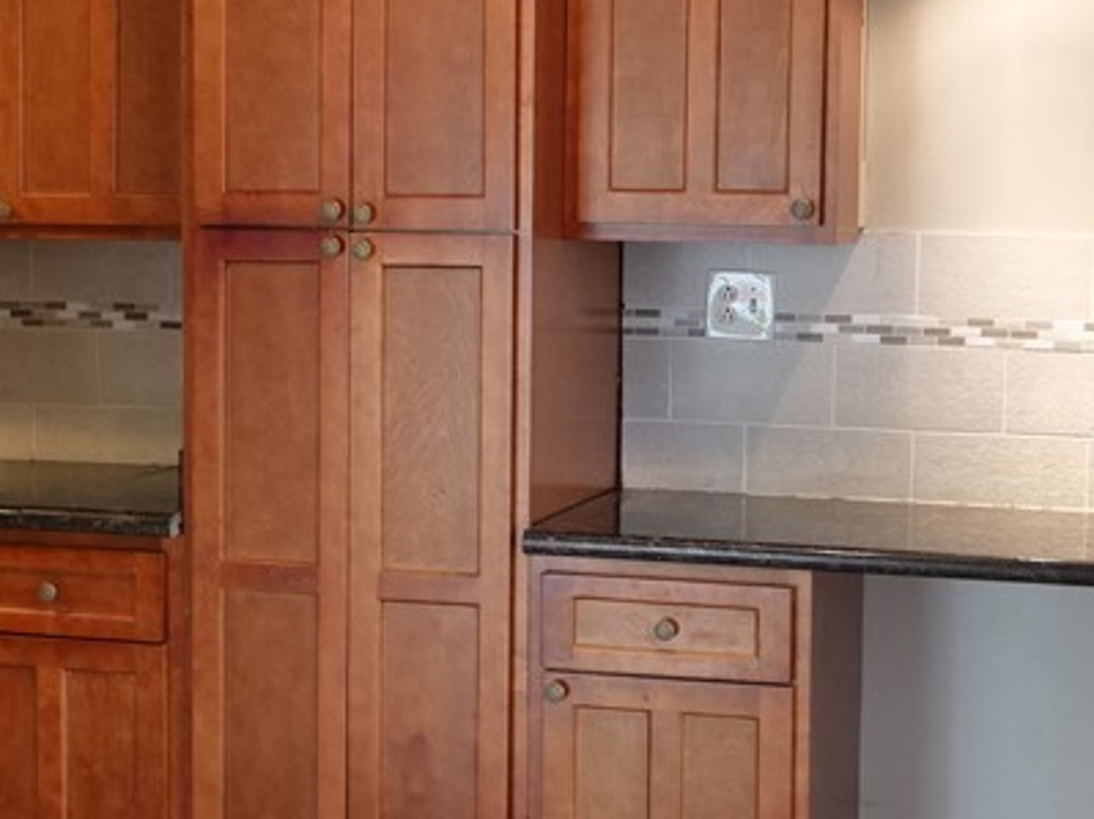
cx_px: 463
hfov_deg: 25.3
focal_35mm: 77
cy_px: 381
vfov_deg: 19.1
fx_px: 2433
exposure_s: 1/60
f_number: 3
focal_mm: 15
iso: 800
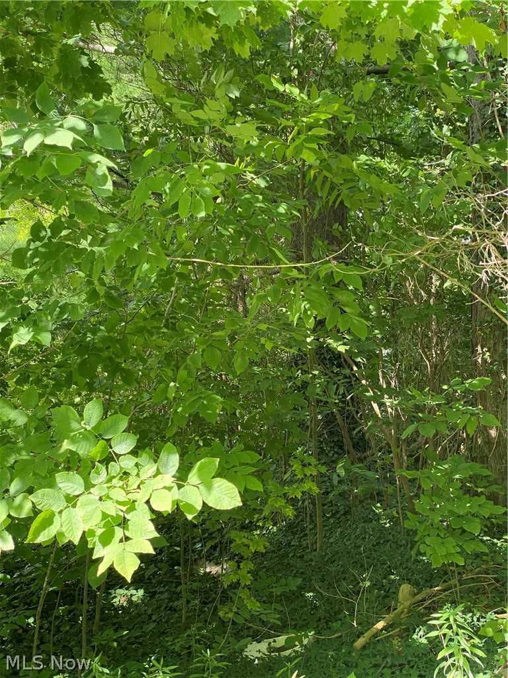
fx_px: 1017
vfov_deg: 36.8
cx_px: 254
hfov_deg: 28.0
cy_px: 339
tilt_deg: +2.1
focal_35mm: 52
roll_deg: +1.7
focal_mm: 6
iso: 32
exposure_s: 1/122
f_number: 2
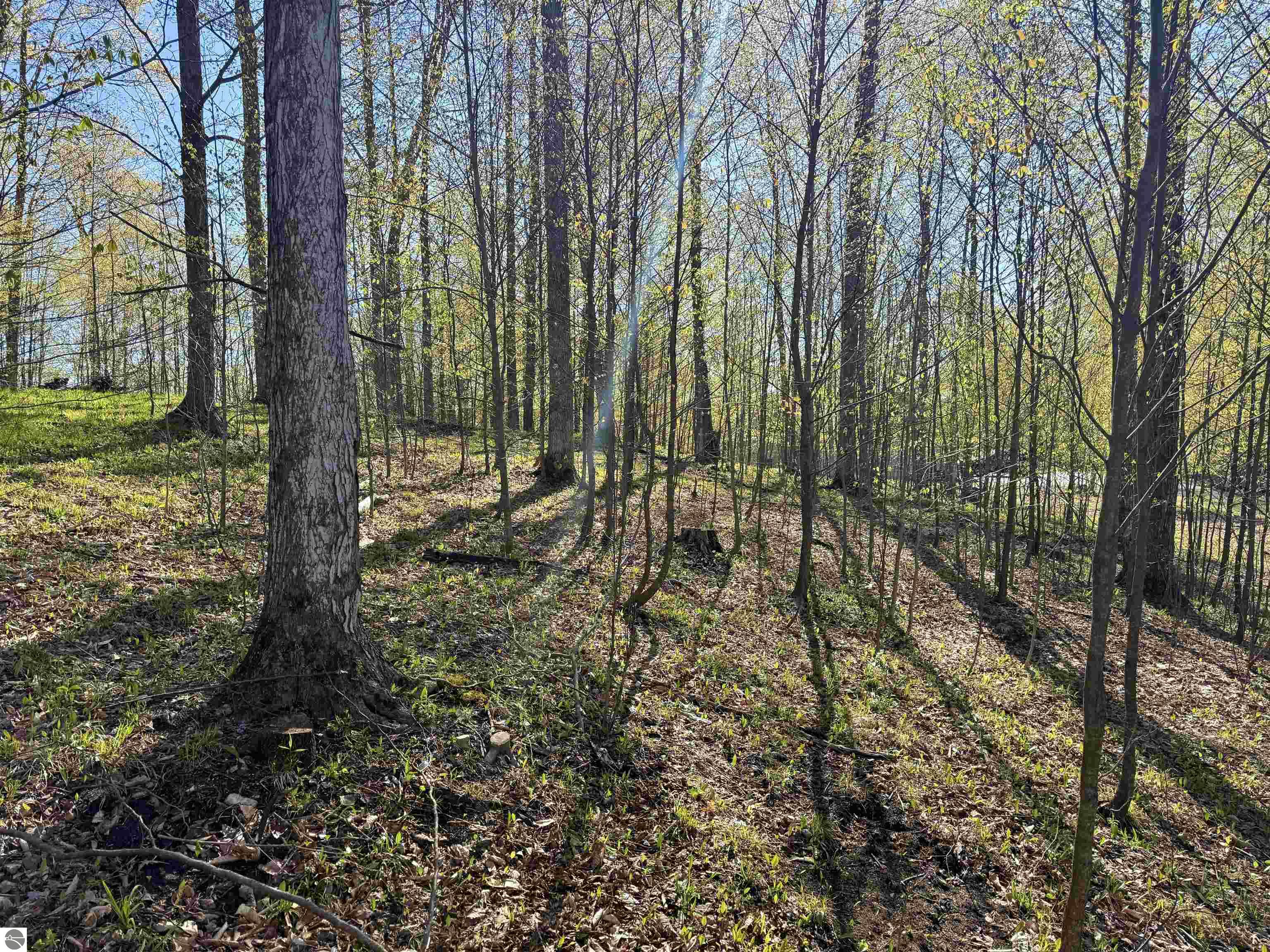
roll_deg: -0.4
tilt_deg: -2.1
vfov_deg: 56.8
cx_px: 635
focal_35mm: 24
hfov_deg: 71.6
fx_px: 881
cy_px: 476
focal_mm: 6.76
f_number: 1.78
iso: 80
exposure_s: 1/1271
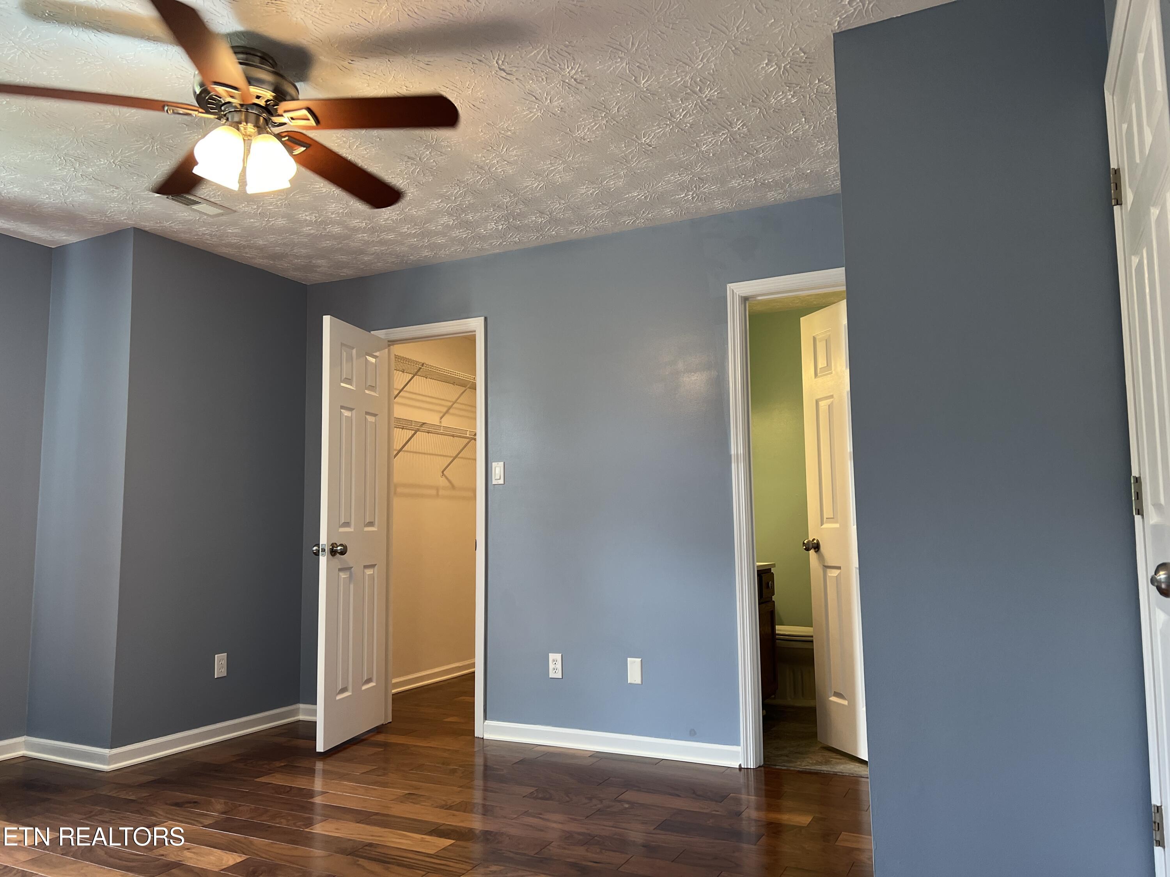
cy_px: 438
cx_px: 585
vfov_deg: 53.1
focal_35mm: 26
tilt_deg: +6.1
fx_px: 879
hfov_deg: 67.3
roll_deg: +1.0
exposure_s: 1/120
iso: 125
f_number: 1.5
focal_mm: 5.7
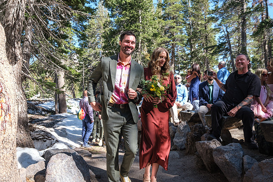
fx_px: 205
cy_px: 91
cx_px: 136
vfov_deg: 48.0
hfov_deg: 67.4
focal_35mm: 27
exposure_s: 1/500
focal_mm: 18
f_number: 3.6
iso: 250
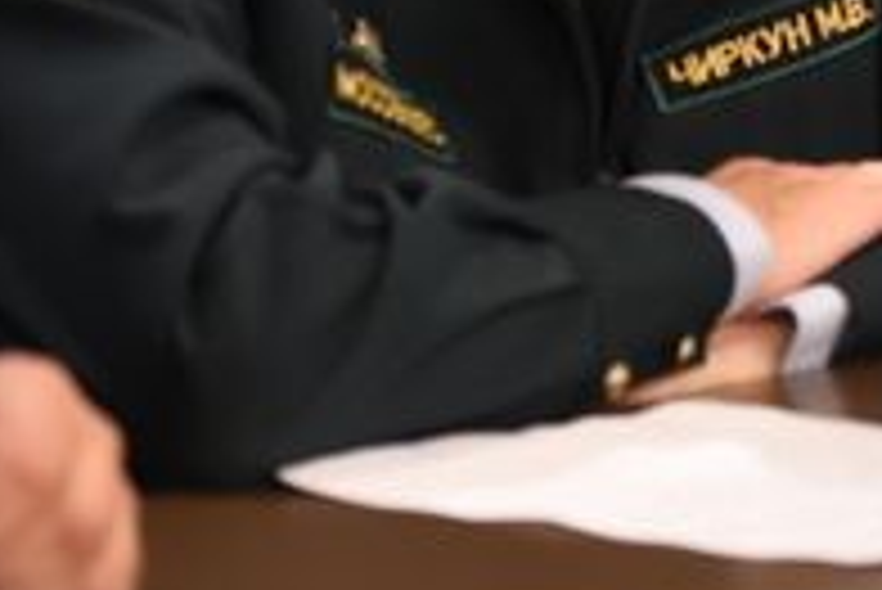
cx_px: 1472
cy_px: -347
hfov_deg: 6.0
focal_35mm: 339
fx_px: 8311
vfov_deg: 4.0
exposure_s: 1/250
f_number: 3.5
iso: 1600
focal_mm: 95
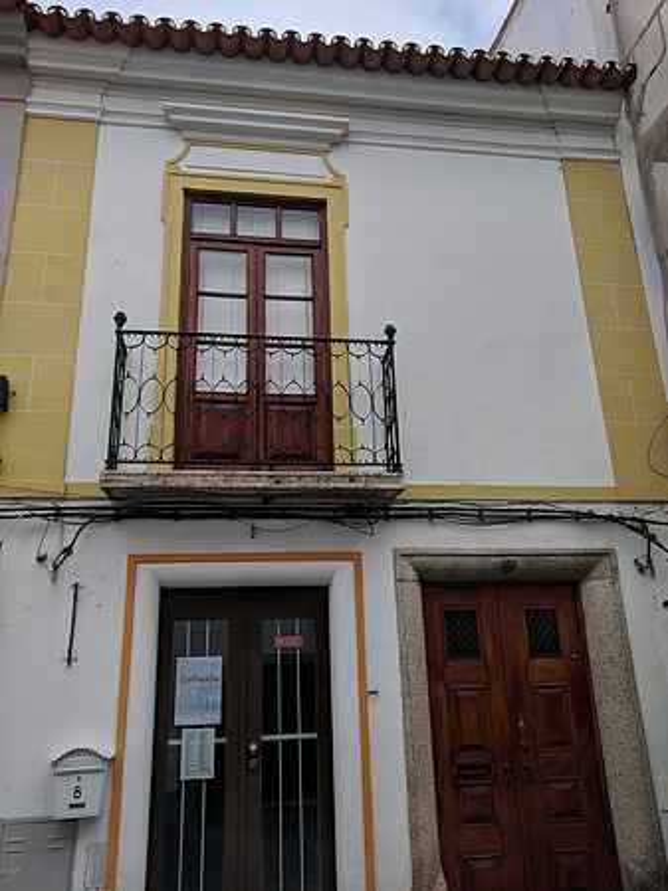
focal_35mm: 26
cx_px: 334
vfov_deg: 67.3
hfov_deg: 53.0
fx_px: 670
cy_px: 446
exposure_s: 1/1453
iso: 50
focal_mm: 4.67
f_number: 2
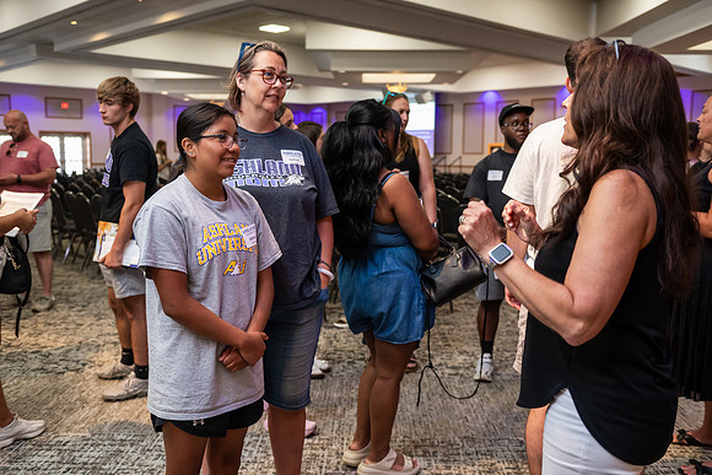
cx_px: 356
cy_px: 238
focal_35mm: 35
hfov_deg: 54.4
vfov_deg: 37.9
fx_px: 692
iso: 2000
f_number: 3.2
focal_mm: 35
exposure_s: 1/160
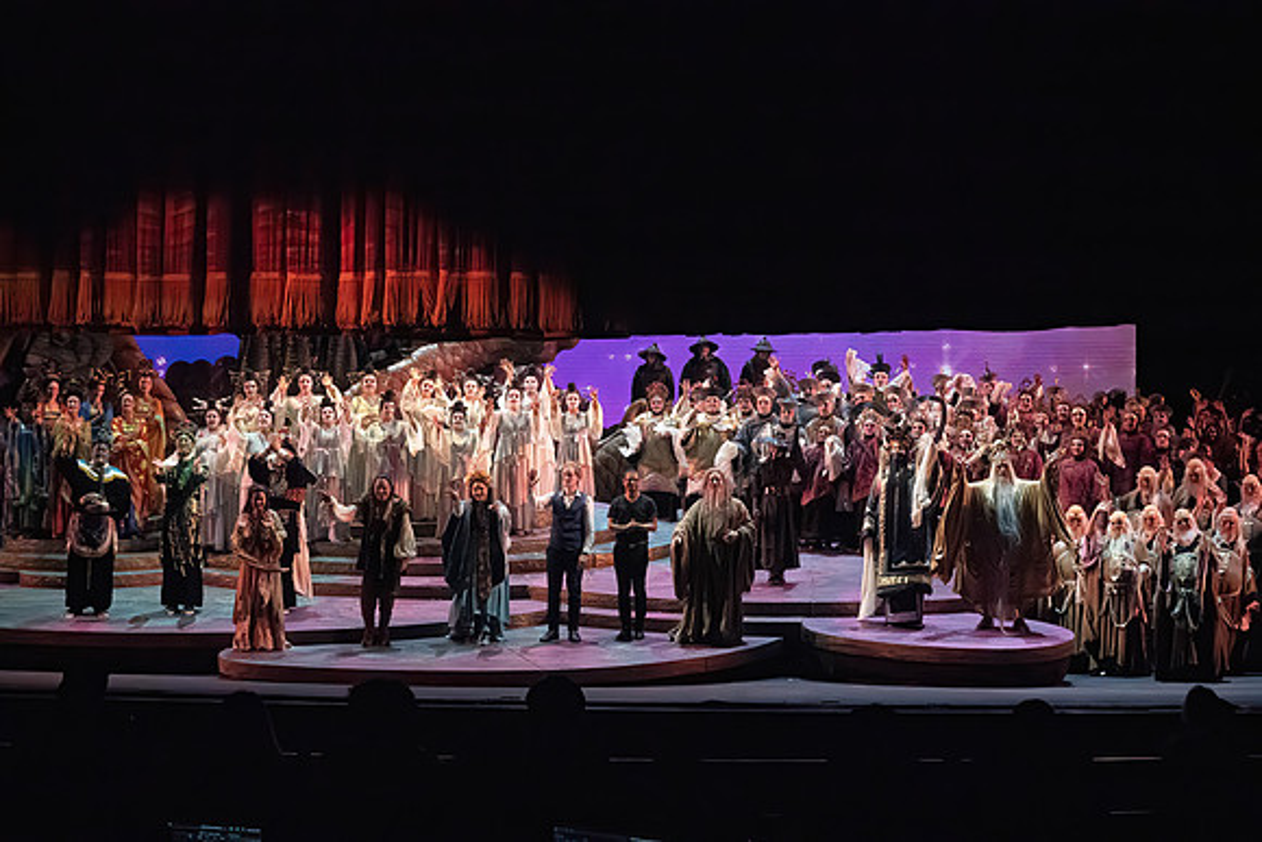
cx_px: 631
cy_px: 421
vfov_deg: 19.5
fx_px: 2454
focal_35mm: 70
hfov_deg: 28.8
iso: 20000
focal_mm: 70
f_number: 10
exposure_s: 1/1000
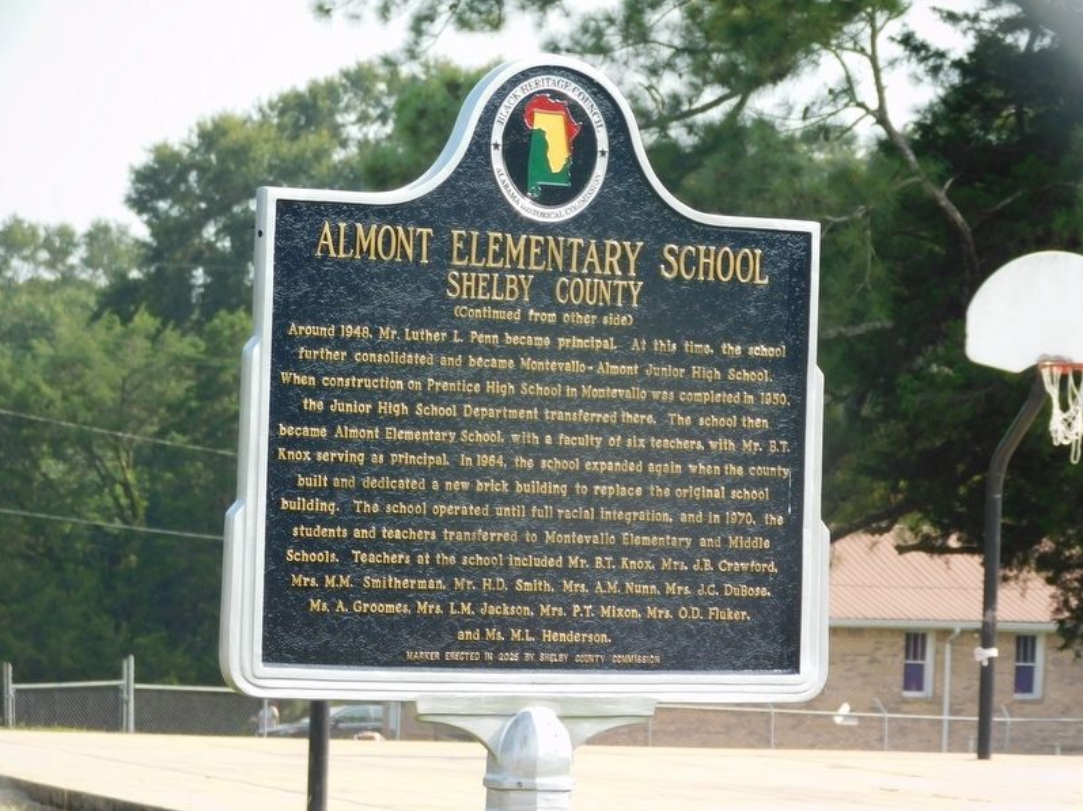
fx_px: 7286
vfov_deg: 6.4
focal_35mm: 233
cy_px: 406
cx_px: 541
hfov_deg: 8.5
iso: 125
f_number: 5.6
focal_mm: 41.3
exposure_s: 1/200
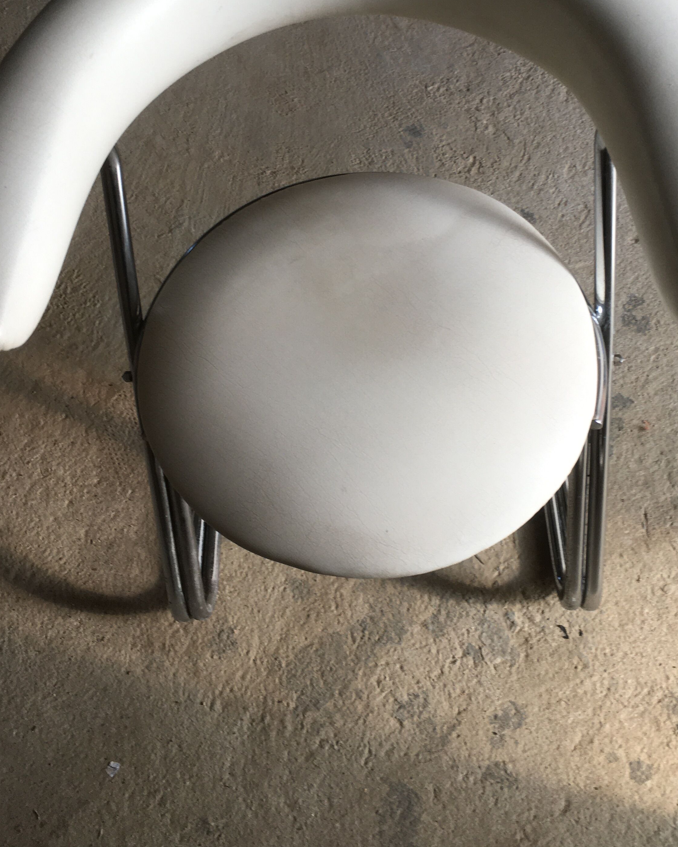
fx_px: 1028
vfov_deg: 44.3
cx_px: 357
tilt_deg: -61.0
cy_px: 302
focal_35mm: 41
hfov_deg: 36.5
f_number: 2.2
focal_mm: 4.15
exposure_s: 1/50
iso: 32
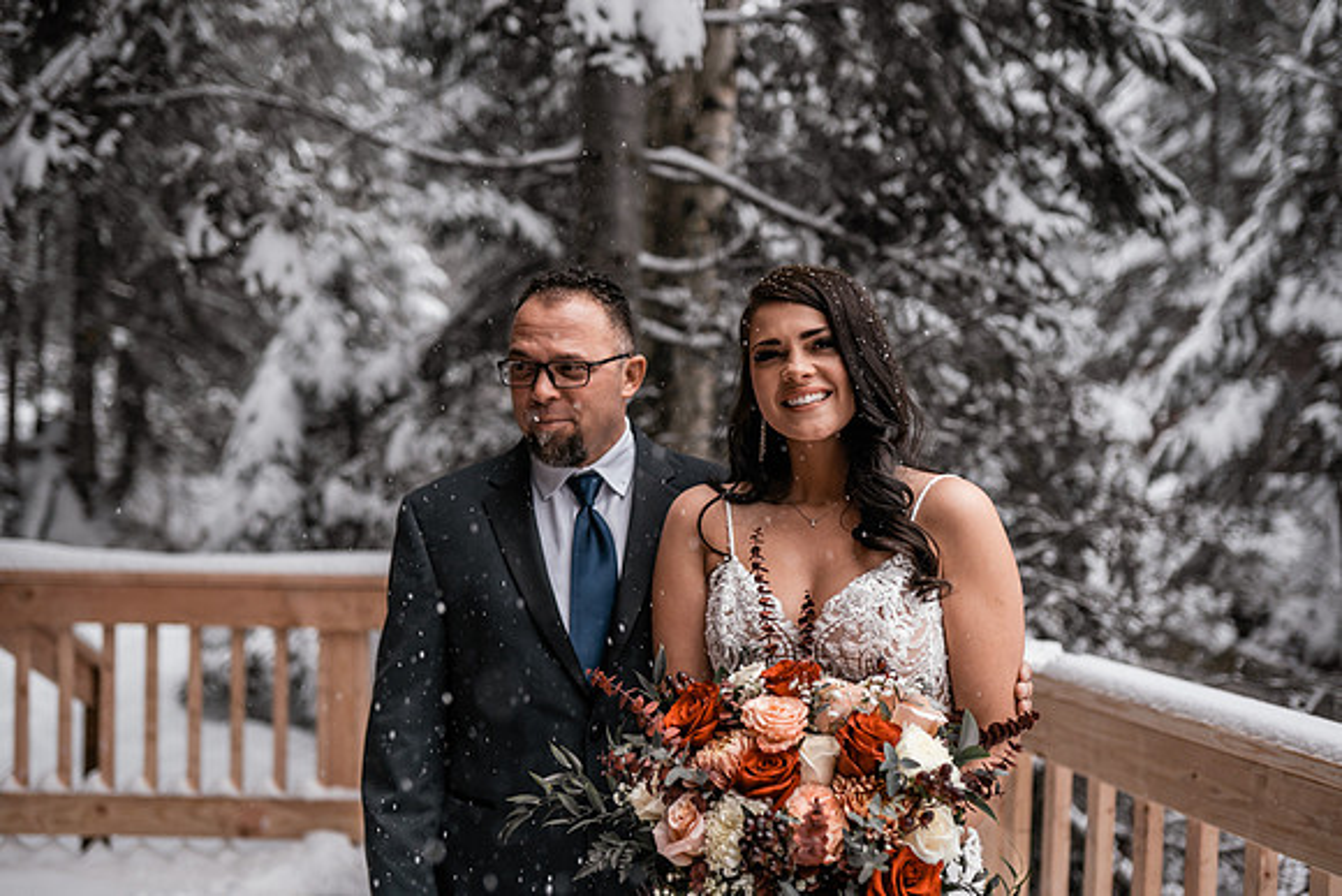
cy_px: 448
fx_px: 1345
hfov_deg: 53.0
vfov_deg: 36.8
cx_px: 659
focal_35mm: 36
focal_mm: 35
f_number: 2
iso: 200
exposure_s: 1/400
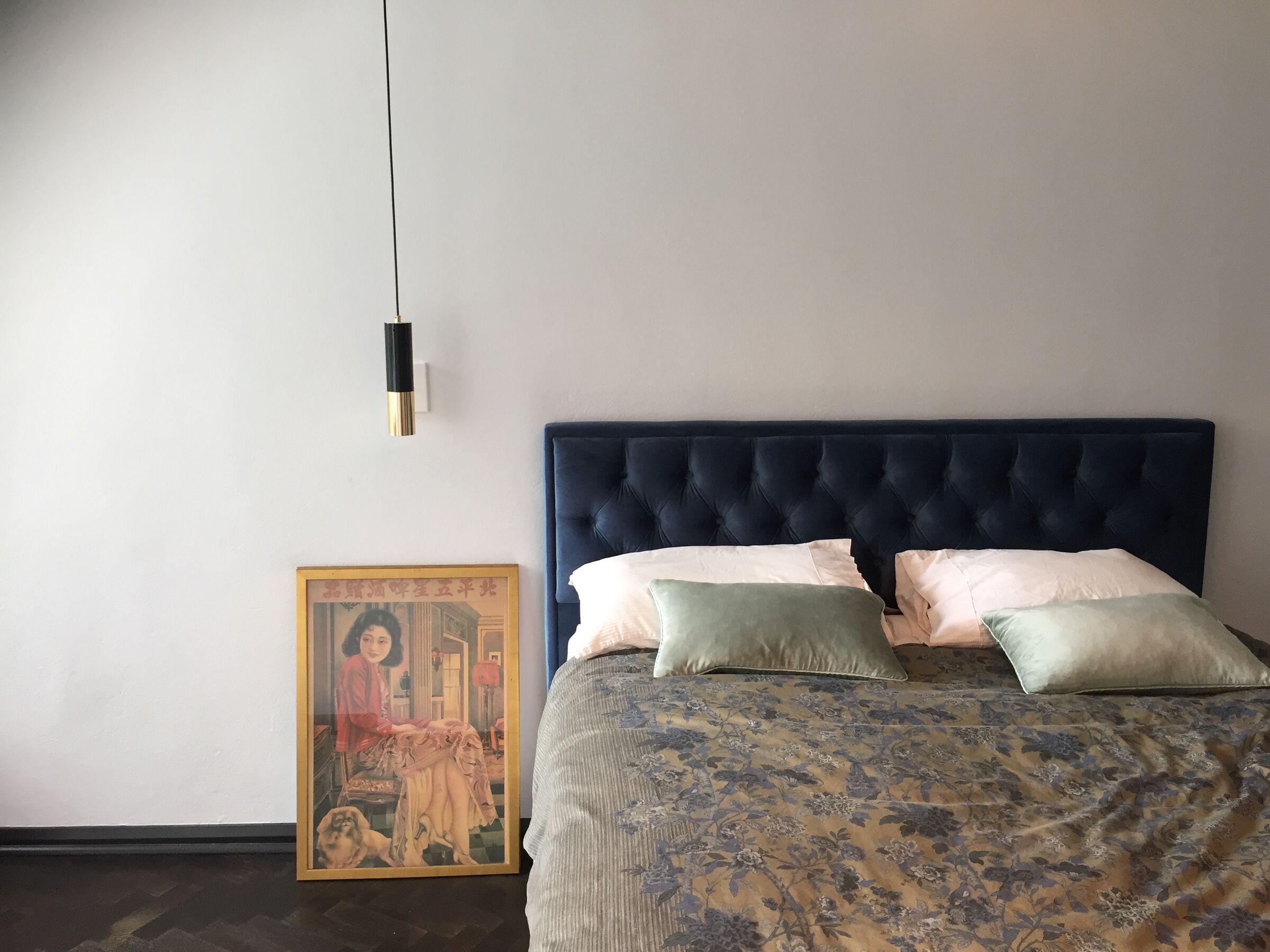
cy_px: 476
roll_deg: -0.2
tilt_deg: -11.4
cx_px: 635
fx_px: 1064
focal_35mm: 29
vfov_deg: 48.2
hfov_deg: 61.7
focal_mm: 4.15
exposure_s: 1/30
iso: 32
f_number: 2.2
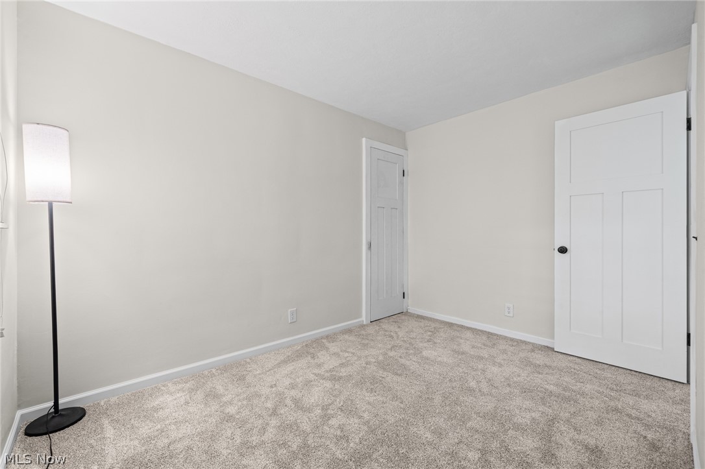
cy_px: 234
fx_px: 274
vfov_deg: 81.2
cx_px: 352
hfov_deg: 104.3
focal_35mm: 14
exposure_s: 1
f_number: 9
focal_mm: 14
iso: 250
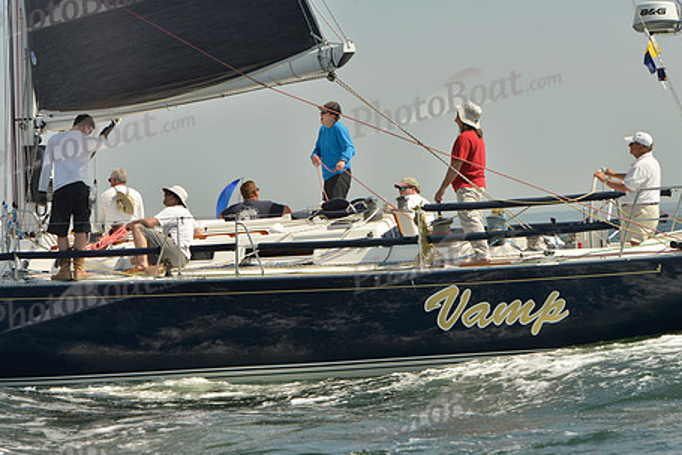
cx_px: 274
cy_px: 198
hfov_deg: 16.9
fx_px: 2294
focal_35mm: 121
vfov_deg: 11.3
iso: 200
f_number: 6.3
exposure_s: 1/1250
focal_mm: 95
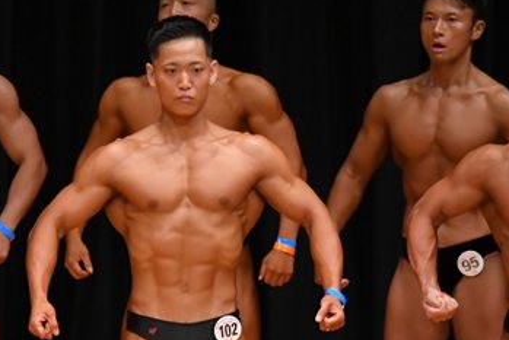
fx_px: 8939
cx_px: 190
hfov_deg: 3.3
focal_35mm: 632
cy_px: 347
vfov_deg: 2.2
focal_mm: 190
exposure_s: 1/400
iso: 3200
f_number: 5.6
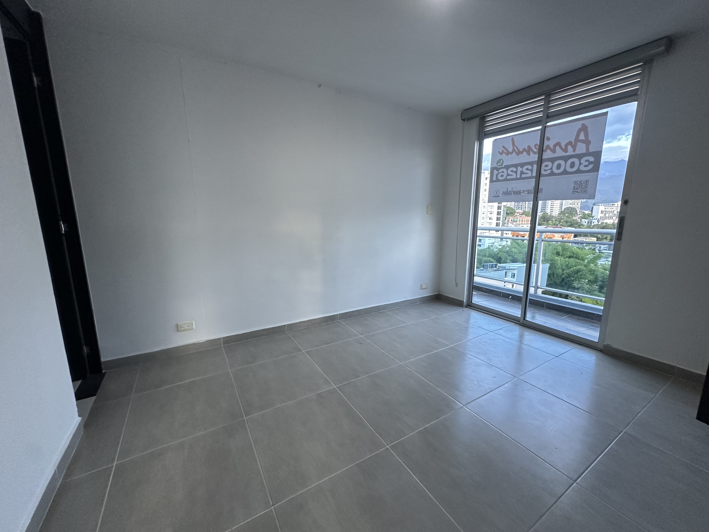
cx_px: 354
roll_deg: +0.0
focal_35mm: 14
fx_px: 287
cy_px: 266
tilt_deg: -9.5
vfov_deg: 85.7
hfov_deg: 102.1
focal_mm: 2.22
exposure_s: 1/120
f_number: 2.2
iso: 250
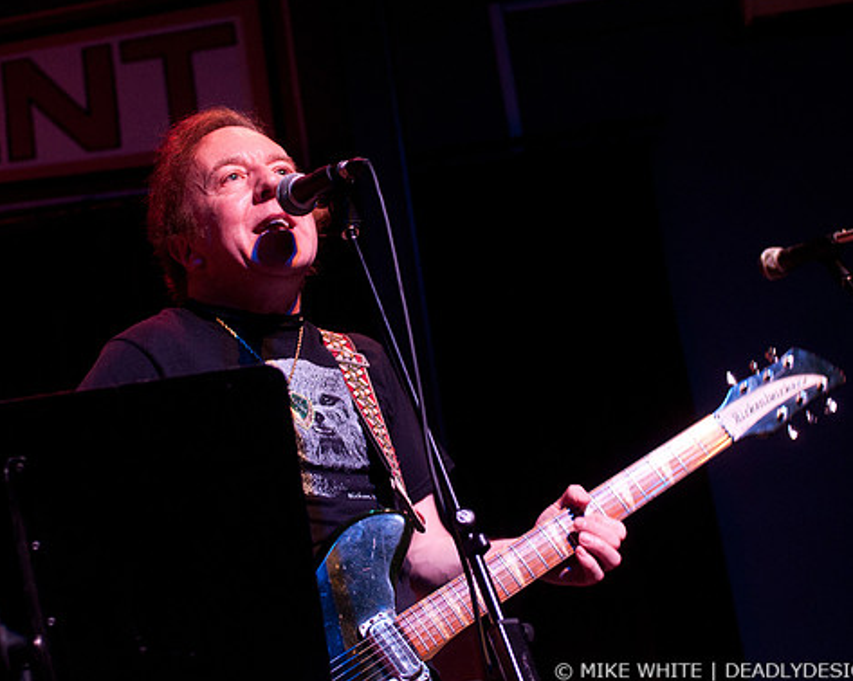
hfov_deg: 27.5
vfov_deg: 22.2
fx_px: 1741
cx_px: 431
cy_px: 340
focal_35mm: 69
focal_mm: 40
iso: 1000
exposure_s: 1/80
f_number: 2.8
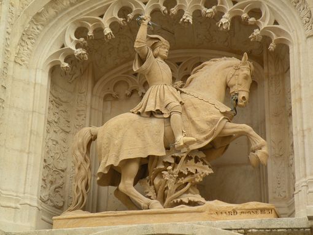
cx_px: 156
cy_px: 118
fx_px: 841
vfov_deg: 15.9
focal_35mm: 93
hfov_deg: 21.1
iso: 64
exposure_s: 1/64.3
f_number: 4
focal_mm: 16.4
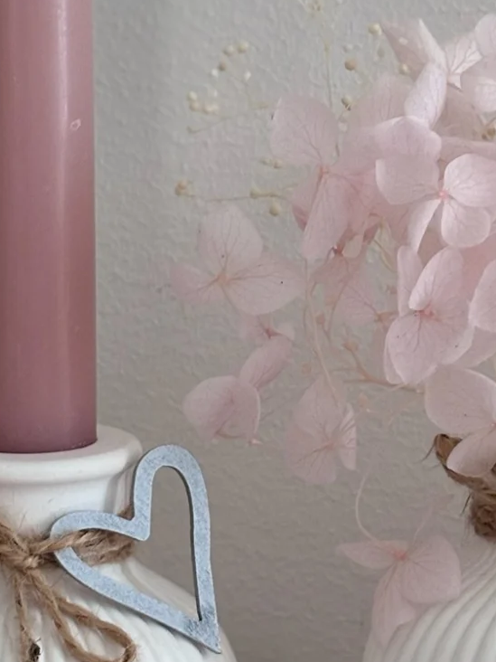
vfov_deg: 13.9
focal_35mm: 142
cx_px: 310
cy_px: 314
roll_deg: -1.3
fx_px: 2713
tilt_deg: -7.3
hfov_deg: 10.4
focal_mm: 5.96
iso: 160
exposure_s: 1/55
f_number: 1.6
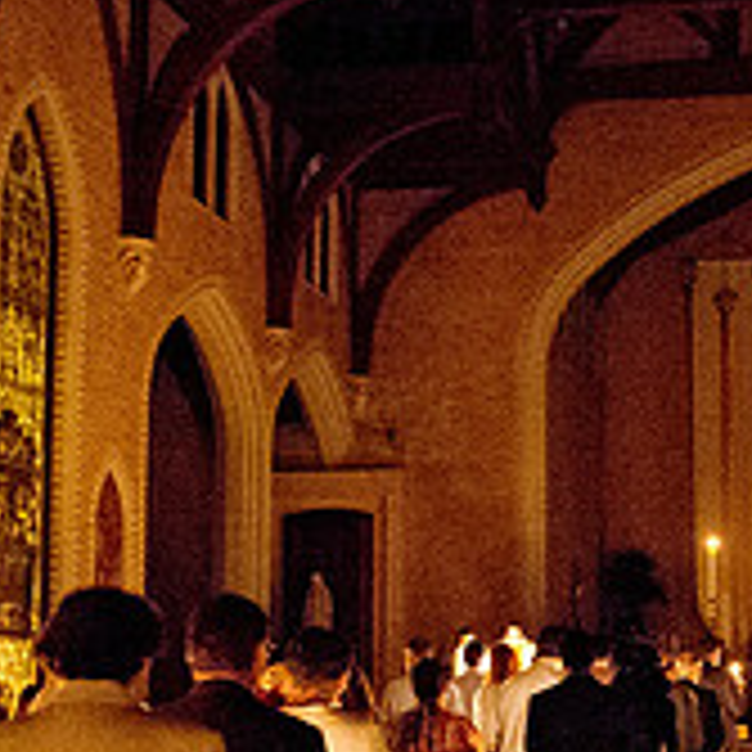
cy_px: 482
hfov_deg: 23.5
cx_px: 707
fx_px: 1745
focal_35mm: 71
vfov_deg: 24.2
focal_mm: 24
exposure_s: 1/25
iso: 12800
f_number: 2.8
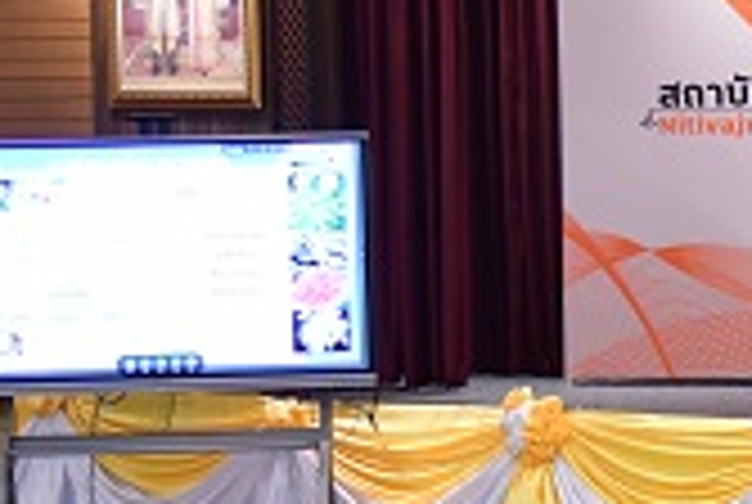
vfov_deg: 8.4
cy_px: 274
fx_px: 3453
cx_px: 1202
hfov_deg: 11.8
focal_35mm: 165
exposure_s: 1/100
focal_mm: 46
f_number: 4.5
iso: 3200
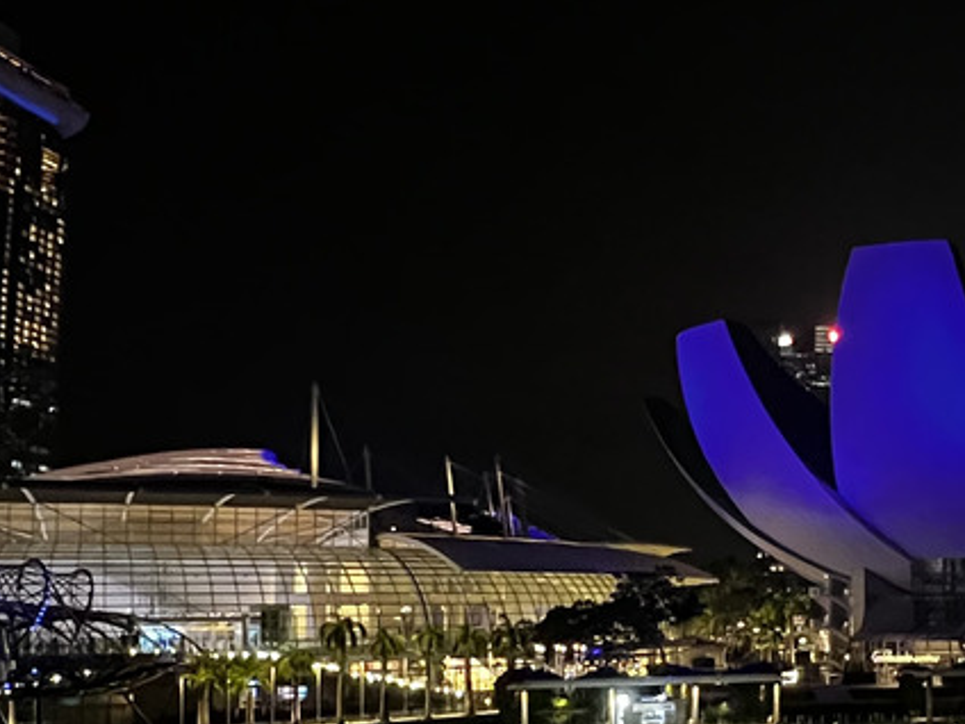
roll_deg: +1.0
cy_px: 544
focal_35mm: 49
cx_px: 838
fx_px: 1366
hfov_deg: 36.8
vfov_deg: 29.2
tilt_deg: +2.5
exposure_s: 1/25
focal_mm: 1.57
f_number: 1.8
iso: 1250
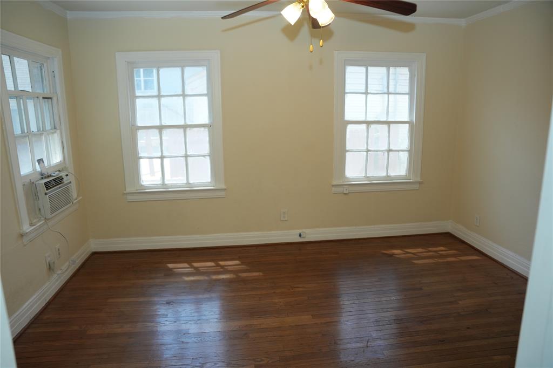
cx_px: 276
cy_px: 184
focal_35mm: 24
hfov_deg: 73.8
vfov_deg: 53.1
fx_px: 369
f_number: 4
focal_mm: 24
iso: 800
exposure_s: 1/160
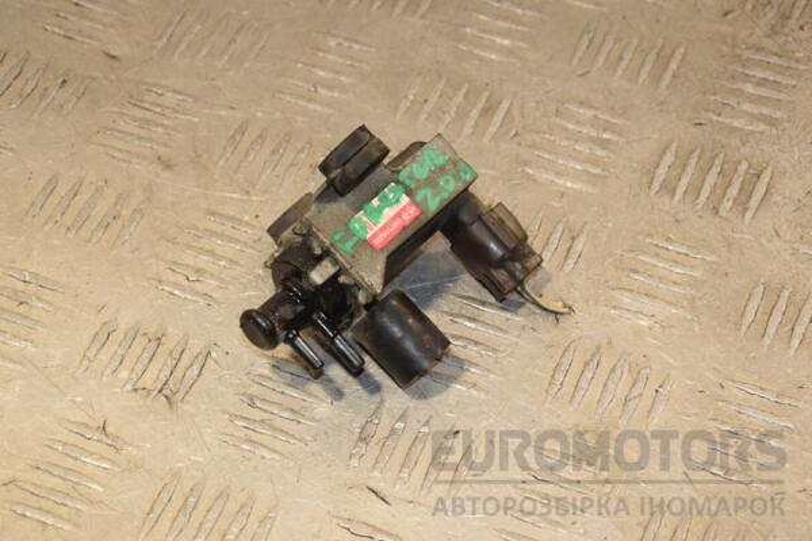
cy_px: 270
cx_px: 406
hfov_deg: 19.5
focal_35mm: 105
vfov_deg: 13.0
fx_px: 2368
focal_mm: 70
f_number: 8
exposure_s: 1/200
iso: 800
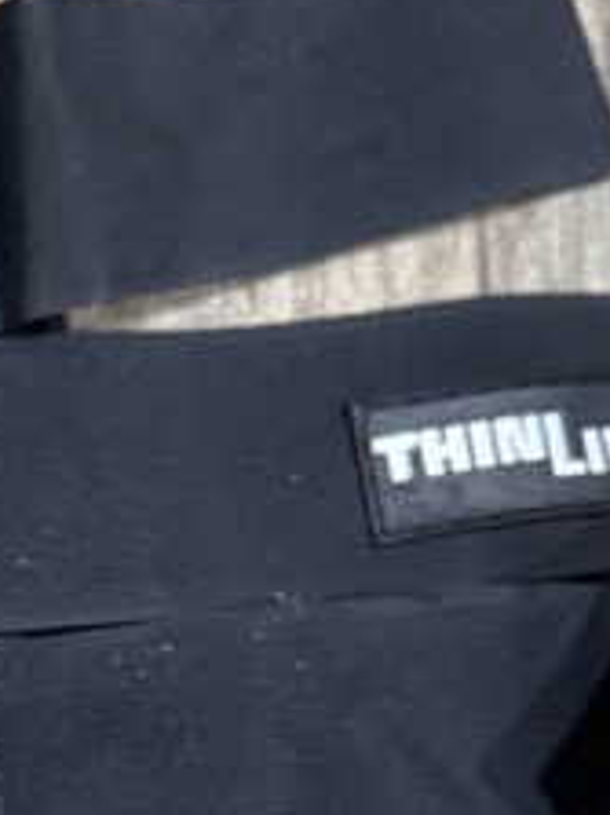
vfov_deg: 19.3
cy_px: 921
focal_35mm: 97
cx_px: -458
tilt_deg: -81.9
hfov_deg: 13.7
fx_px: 2281
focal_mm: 6.76
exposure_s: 1/60
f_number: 1.78
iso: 400
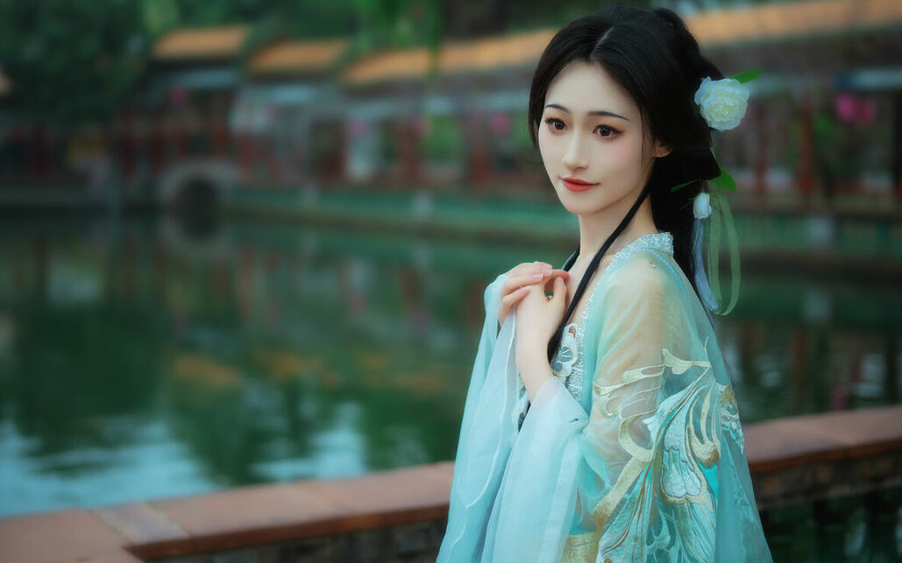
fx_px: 1278
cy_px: 277
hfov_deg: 38.9
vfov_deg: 24.9
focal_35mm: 52
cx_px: 446
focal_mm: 50
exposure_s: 1/320
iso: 500
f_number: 1.8
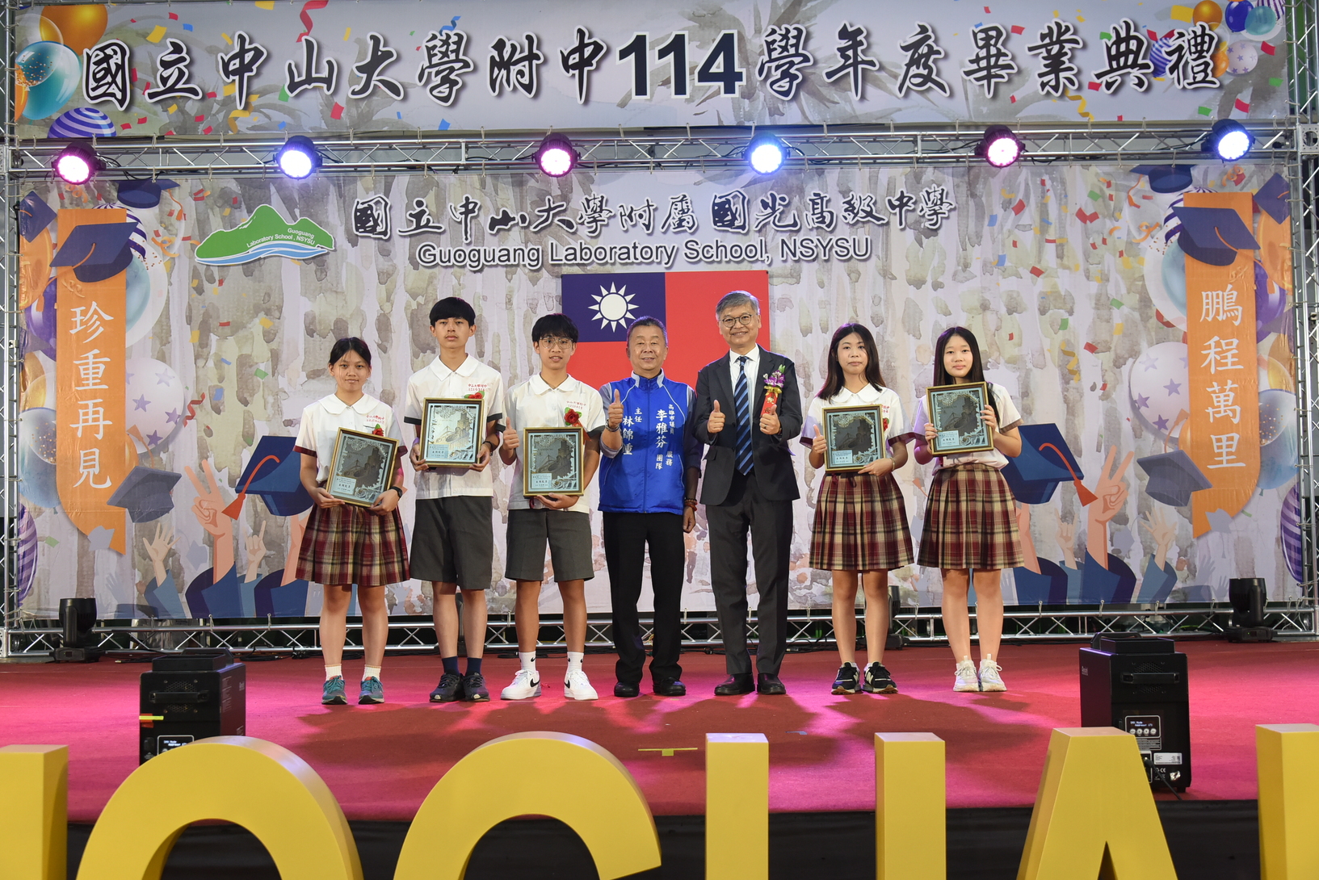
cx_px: 660
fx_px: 1393
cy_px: 440
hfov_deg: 50.7
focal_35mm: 38
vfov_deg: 35.1
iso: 1600
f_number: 5.6
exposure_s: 1/100
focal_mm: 38
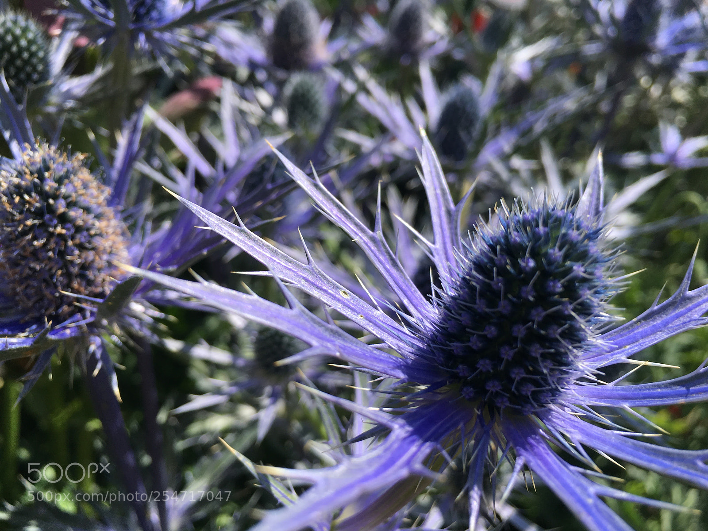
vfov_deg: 48.2
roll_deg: -0.9
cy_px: 266
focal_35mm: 29
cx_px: 354
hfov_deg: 61.7
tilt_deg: -19.8
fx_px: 593
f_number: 2.2
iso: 25
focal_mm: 4.15
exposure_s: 1/1241
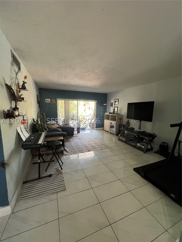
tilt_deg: -6.8
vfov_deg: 106.2
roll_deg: -0.3
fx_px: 91
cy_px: 121
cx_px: 91
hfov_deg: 89.9
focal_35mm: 13
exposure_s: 1/60
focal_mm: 1.57
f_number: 1.8
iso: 200
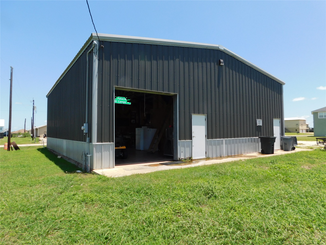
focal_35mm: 23
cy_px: 122
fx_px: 217
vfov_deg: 58.9
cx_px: 163
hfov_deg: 73.9
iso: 125
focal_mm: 4
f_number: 3
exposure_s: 1/1250
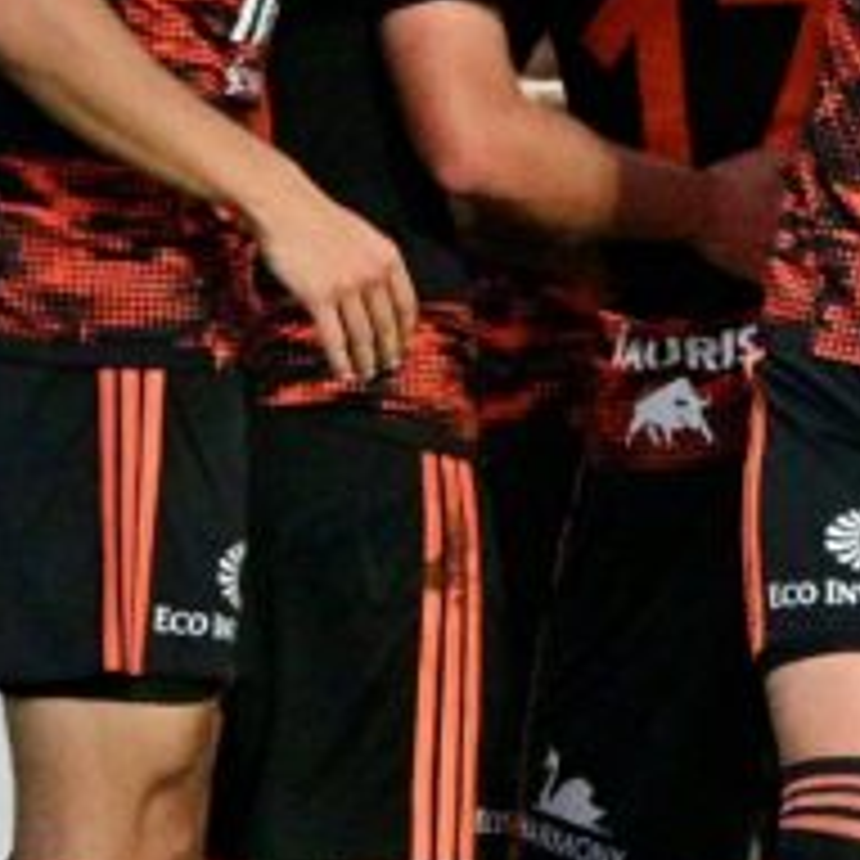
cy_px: 47
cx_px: 887
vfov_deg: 1.0
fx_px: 48036
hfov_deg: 1.0
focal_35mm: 1709
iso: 3200
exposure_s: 1/1250
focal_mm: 400
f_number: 6.3
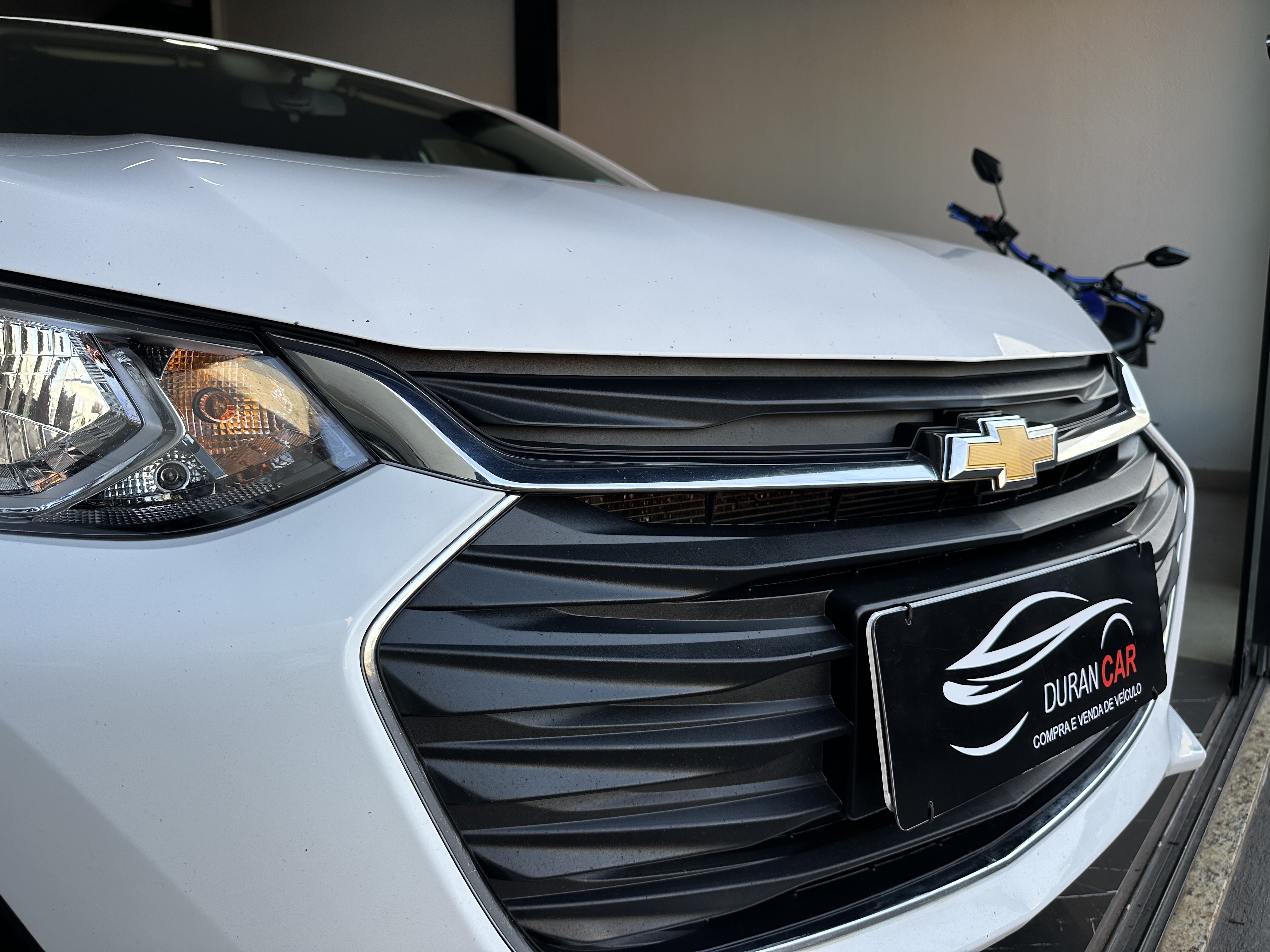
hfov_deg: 71.6
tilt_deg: -6.6
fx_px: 881
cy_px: 476
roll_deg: -0.1
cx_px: 635
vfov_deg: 56.8
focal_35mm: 24
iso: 80
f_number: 1.78
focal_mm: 6.86
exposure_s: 1/442
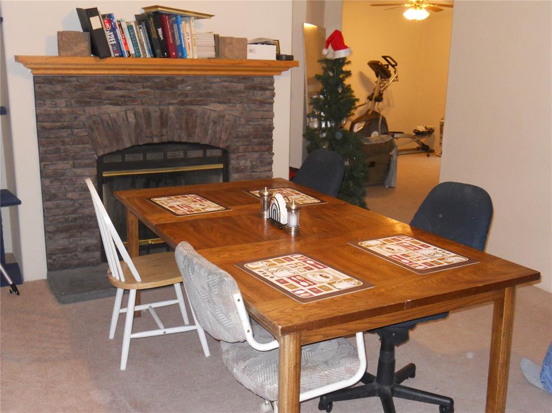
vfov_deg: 39.6
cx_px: 276
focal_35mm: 36
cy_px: 206
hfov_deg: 51.4
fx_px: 574
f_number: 3
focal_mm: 6.4
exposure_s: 1/30
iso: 400
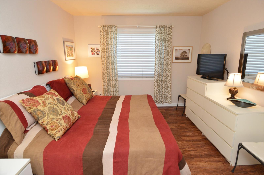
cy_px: 88
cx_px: 132
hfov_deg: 90.1
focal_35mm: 18
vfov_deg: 67.3
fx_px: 132
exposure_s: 1/60
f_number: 4
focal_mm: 12
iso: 800
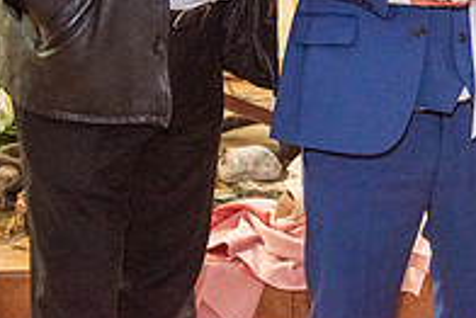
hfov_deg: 16.1
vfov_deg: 10.8
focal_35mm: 124
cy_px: -115
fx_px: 1641
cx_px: 503
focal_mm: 42
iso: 2000
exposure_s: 1/160
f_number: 2.8
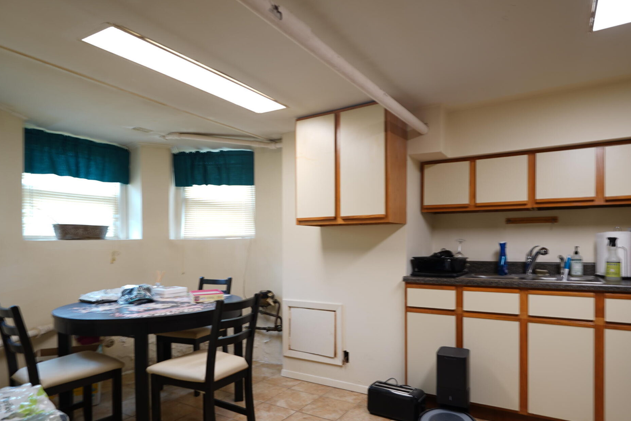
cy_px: 245
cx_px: 342
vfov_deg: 55.5
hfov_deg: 76.7
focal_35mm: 23
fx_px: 398
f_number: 4
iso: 64
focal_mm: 16.5
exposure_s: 1/1.6
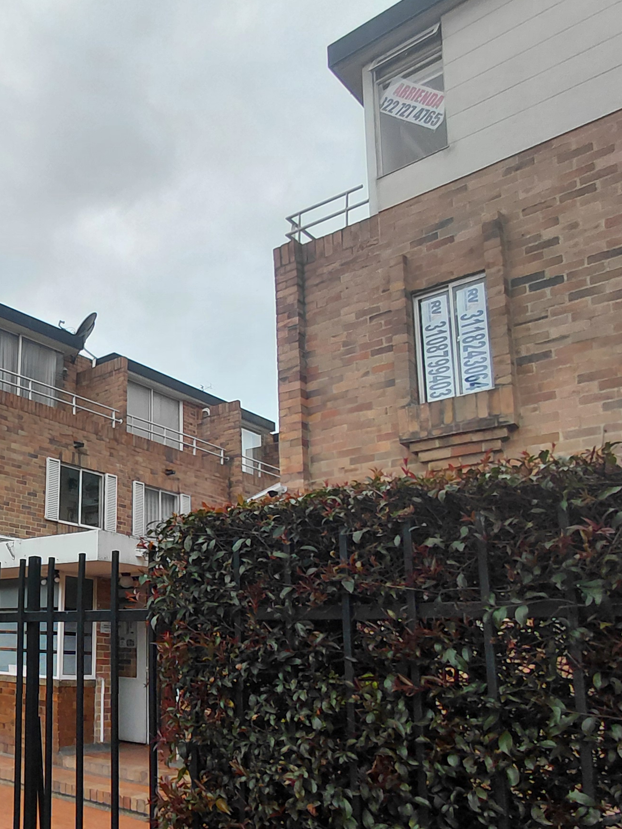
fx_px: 719
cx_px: -10
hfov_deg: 40.5
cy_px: 548
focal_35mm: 30
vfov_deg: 58.7
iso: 40
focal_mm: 1.64
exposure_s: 1/632
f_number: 2.2
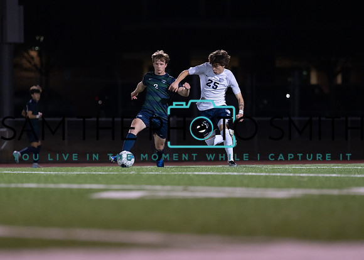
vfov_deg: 5.0
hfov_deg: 7.0
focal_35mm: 290
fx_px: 2996
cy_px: 117
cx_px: 162
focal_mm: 200
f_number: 2.8
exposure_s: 1/1000
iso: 2500
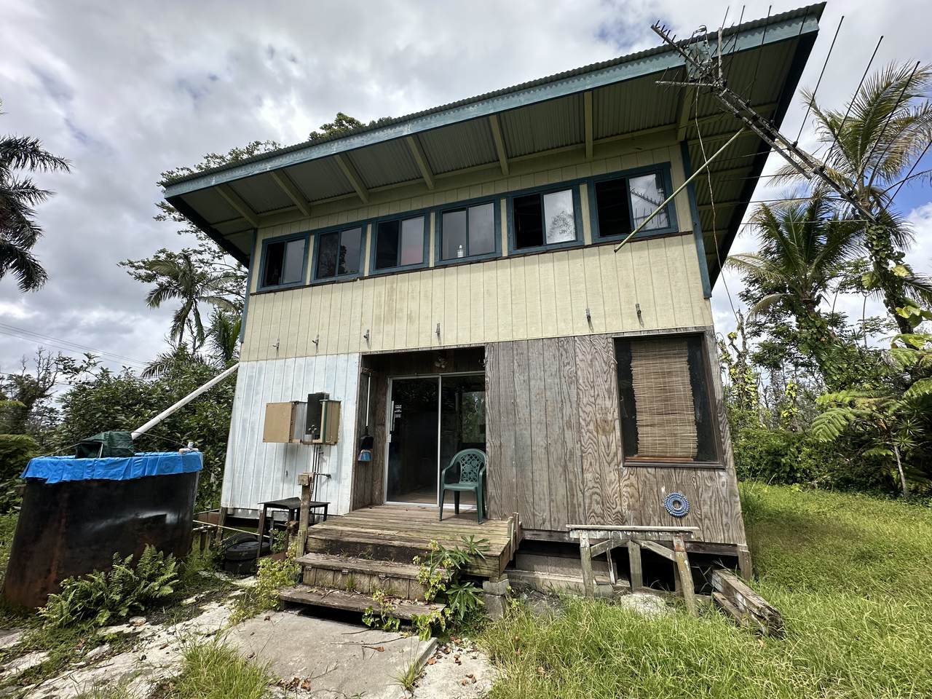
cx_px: 466
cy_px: 350
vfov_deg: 85.7
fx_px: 377
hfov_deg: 102.1
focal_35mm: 14
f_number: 2.2
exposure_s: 1/1350
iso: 50
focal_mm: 2.22
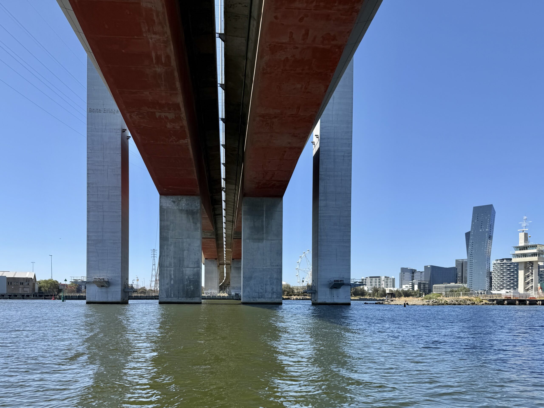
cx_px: 272
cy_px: 204
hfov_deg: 71.6
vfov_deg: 56.8
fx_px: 377
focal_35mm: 24
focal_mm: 6.76
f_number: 1.78
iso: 80
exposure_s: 1/3759
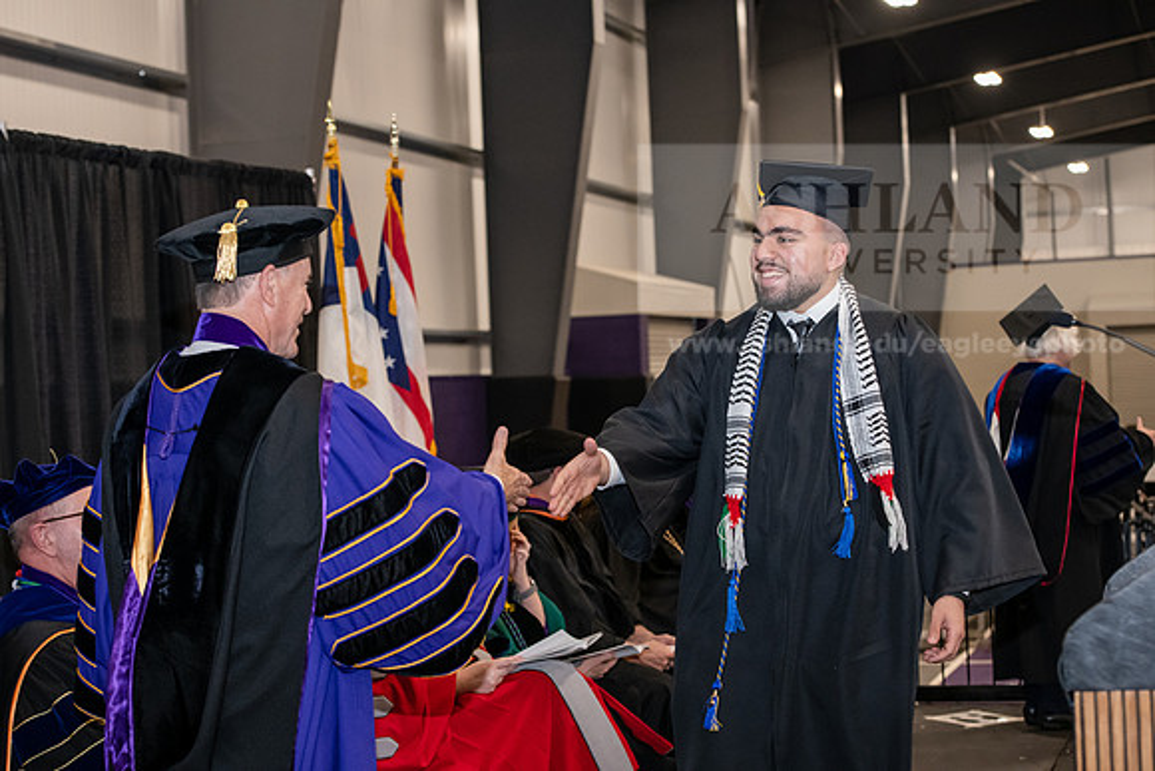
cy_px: 386
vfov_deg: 19.5
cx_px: 578
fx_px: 2246
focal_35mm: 70
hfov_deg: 28.8
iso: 2500
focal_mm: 70
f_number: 5
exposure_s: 1/200
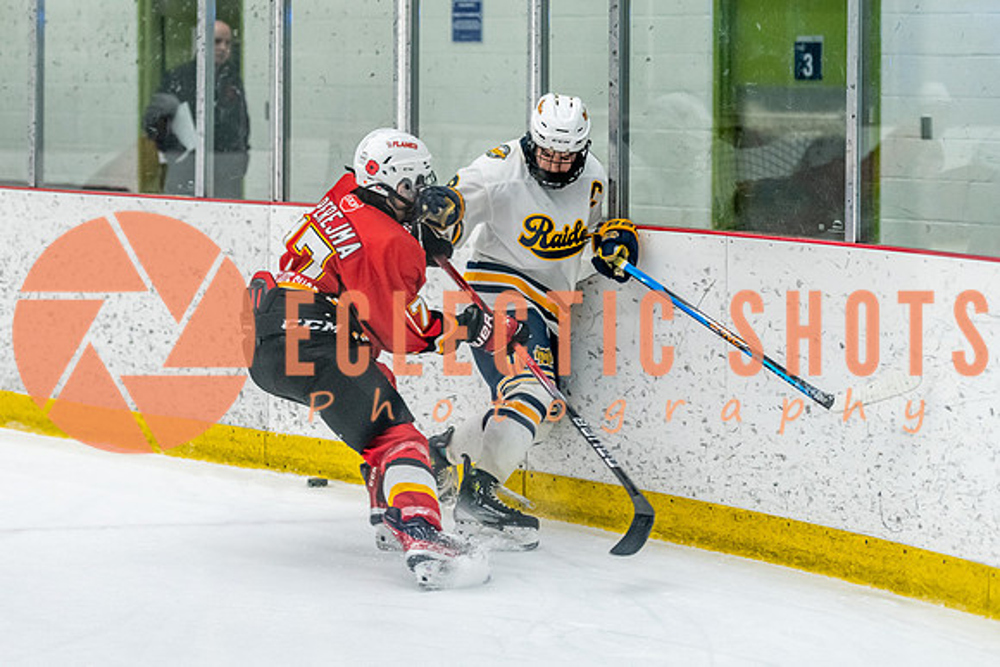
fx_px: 3348
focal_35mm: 121
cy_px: 333
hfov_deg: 17.0
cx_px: 363
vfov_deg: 11.4
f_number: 2.8
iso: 3200
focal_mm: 86
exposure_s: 1/800
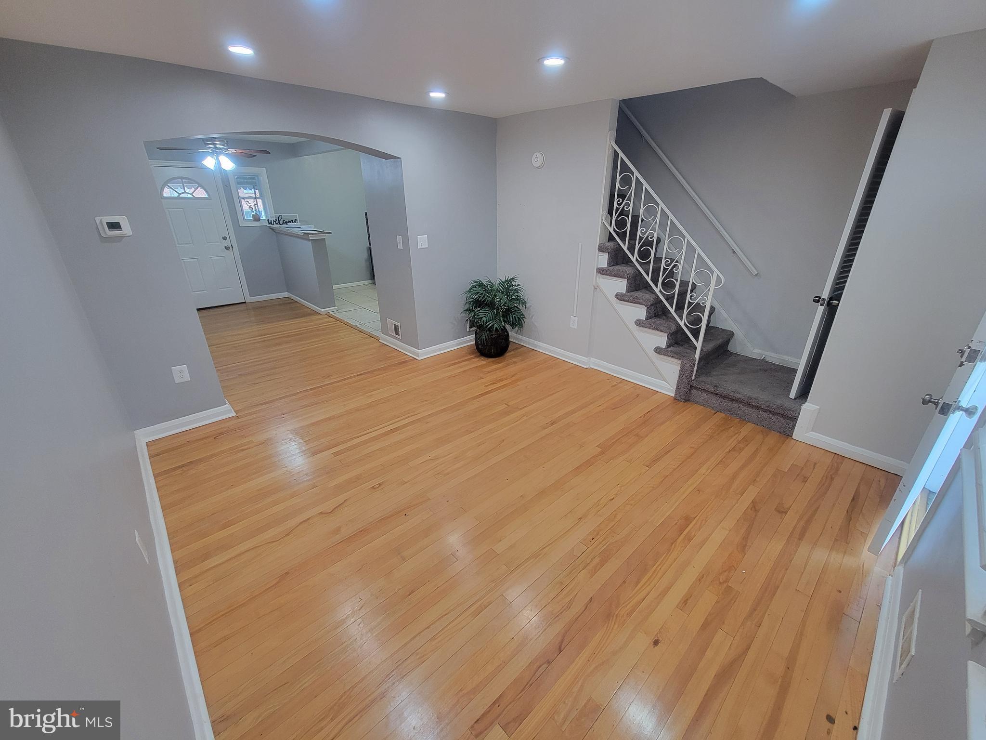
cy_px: 370
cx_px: 493
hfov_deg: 106.2
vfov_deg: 89.9
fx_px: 370
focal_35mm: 13
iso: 320
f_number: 2.2
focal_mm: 2.2
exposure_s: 1/60
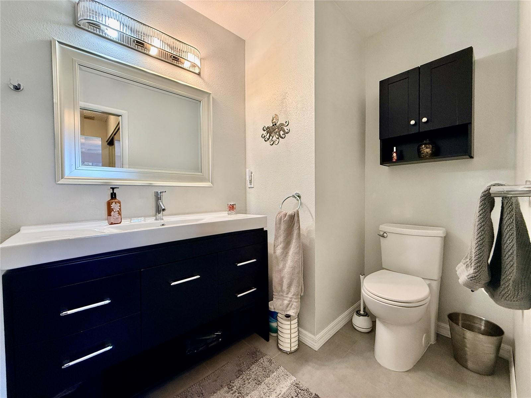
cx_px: 266
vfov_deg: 85.7
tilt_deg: -0.7
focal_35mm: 14
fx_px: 215
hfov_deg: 102.1
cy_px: 199
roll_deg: +0.4
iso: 320
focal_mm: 2.22
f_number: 2.2
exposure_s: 1/120
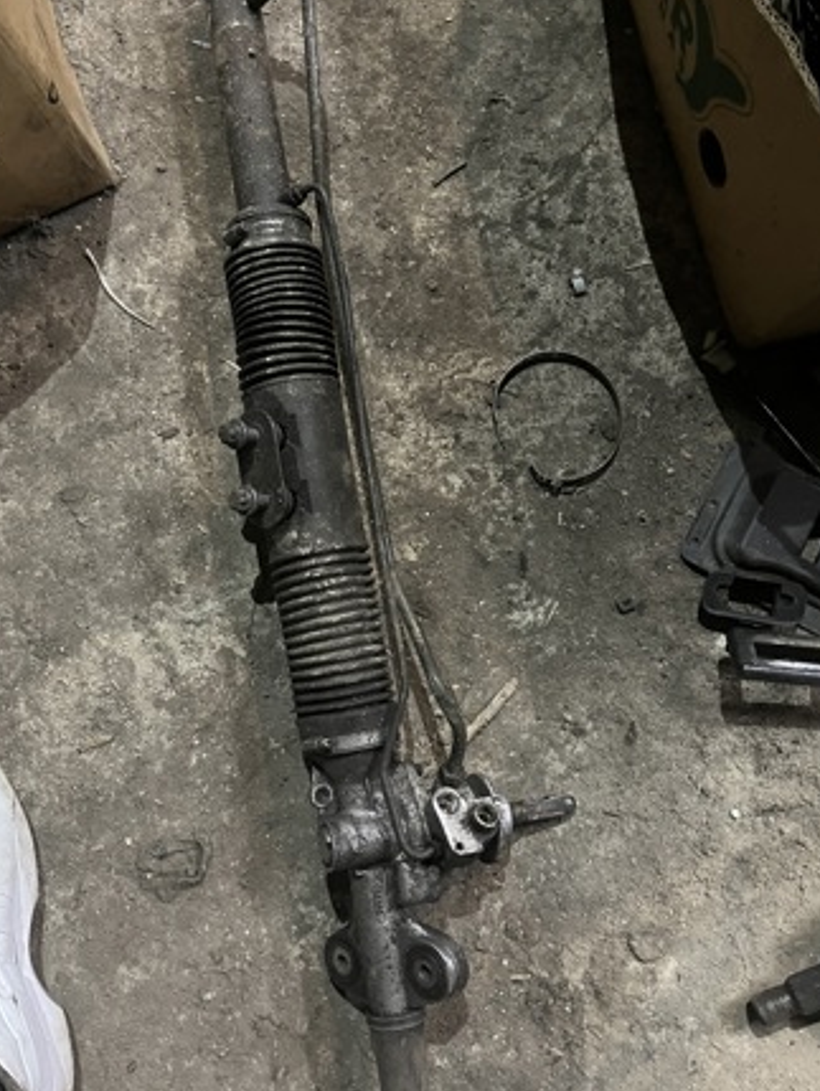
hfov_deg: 48.2
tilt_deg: -83.9
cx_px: 381
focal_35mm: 29
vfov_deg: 61.6
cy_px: 533
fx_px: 915
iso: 640
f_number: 1.6
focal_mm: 5.1
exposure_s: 1/25
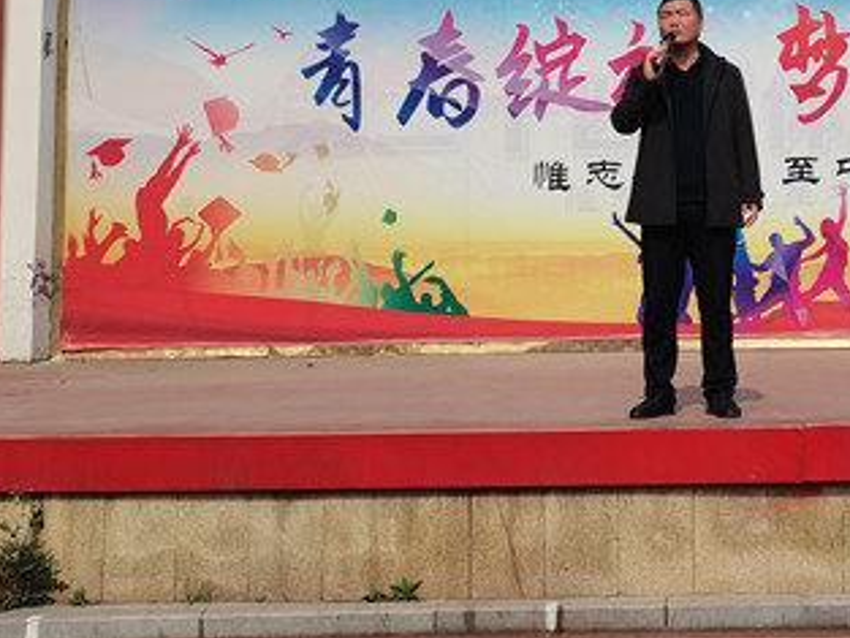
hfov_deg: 28.1
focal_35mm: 67
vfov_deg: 21.6
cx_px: 720
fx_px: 1646
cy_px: 90
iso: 50
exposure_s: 1/2577
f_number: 1.8
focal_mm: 5.58
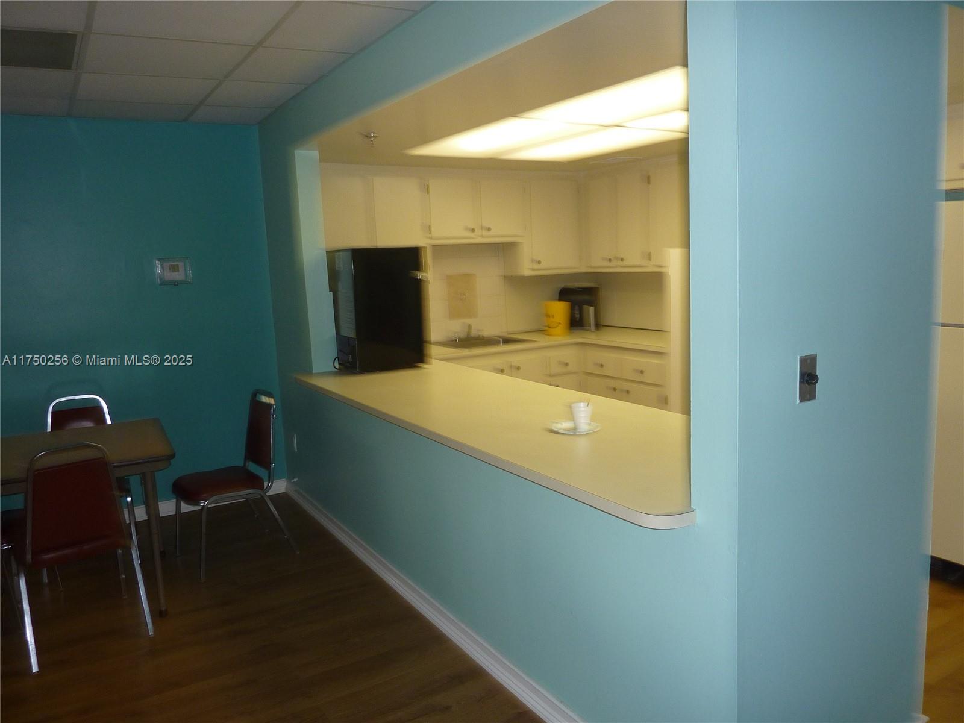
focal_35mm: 25
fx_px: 696
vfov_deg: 54.9
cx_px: 482
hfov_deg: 69.4
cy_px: 362
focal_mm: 4.1
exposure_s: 1/30
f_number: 3.3
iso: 125
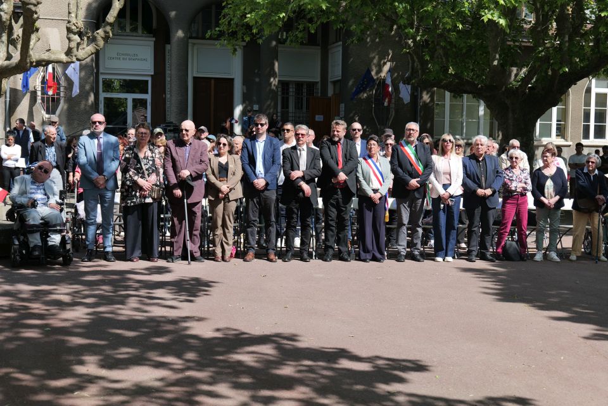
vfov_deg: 27.0
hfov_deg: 39.6
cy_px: 203
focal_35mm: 50
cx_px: 304
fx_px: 844
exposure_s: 1/320
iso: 100
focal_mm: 50
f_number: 5.3
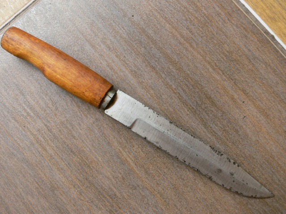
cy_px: 107
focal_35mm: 37
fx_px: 306
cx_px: 143
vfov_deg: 38.7
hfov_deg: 50.1
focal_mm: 7.8
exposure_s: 1/50
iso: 80
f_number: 3.2
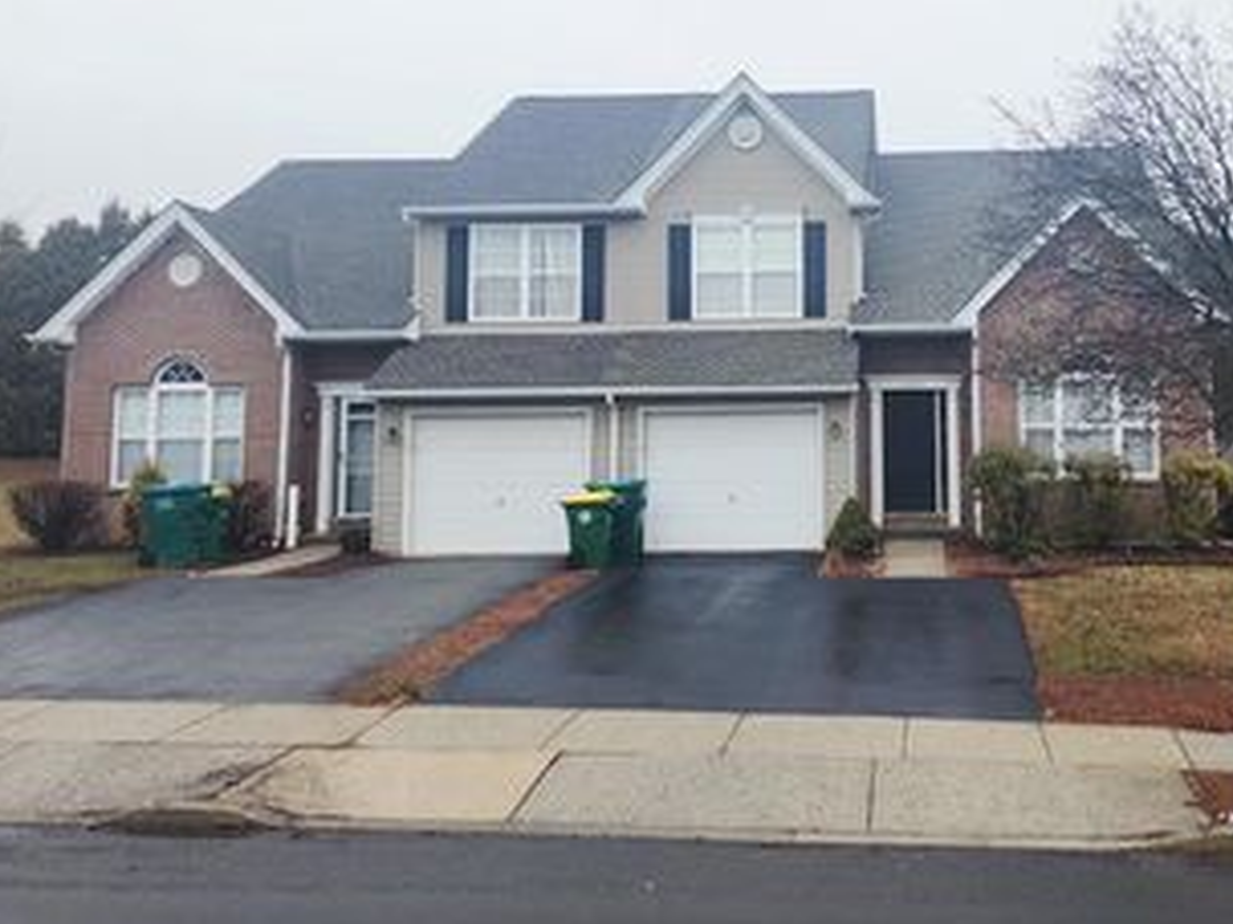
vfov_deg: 37.2
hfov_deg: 47.8
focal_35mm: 38
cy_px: 299
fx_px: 1353
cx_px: 867
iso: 12
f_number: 1.8
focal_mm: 6.4
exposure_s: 1/455
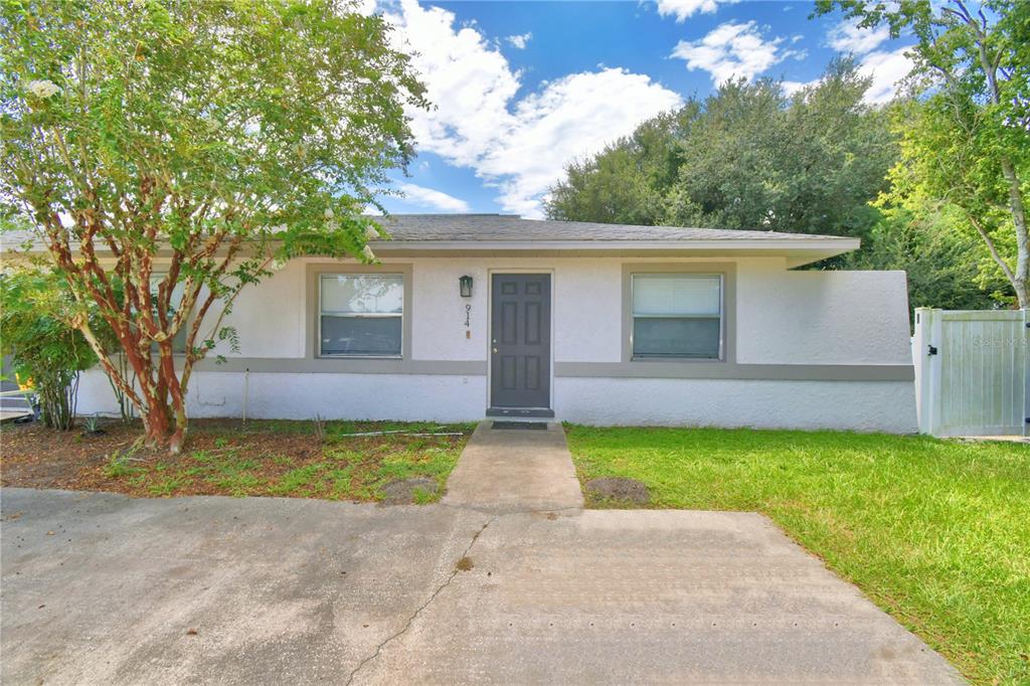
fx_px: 429
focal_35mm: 15
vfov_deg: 77.3
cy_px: 343
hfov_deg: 100.4
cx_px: 515
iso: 100
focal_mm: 10
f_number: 8
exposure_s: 1/250
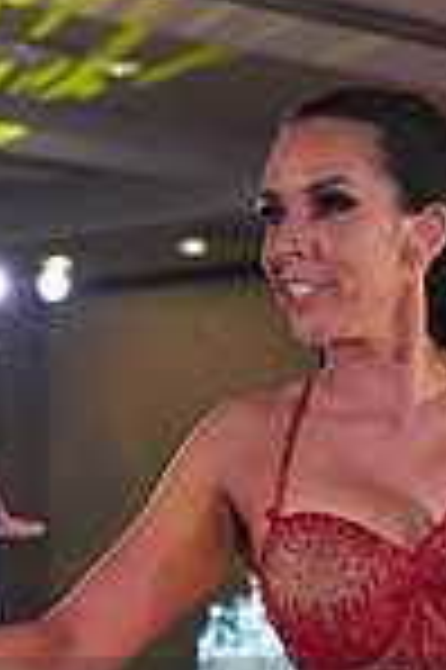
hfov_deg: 7.0
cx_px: 345
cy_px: 809
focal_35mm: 195
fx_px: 3632
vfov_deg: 10.4
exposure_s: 1/400
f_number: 4
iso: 1250
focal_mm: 50
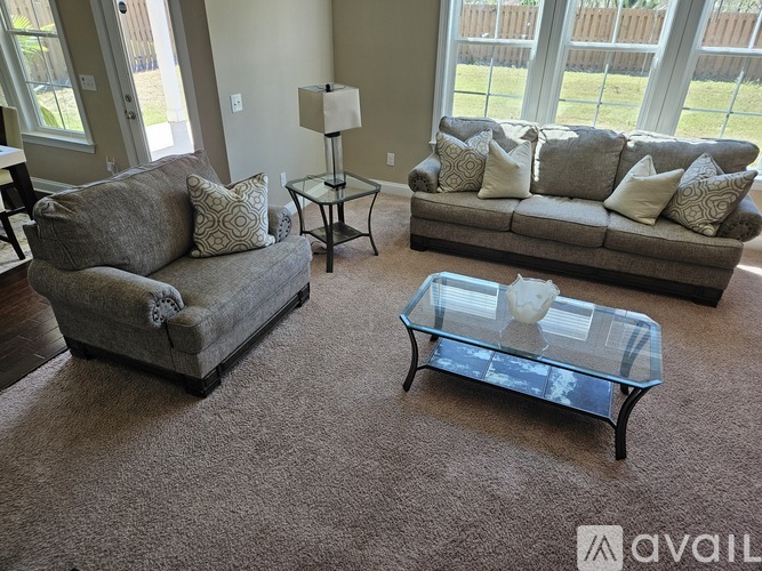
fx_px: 506
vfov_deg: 58.9
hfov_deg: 73.9
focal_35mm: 23
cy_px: 286
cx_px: 381
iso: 100
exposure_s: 1/180
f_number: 1.8
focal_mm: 5.4
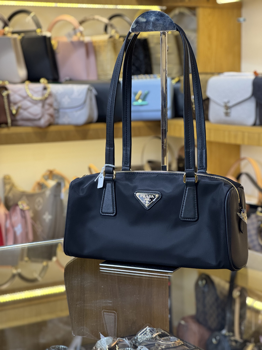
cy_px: 175
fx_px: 777
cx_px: 131
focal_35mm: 77
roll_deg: -0.1
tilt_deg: -5.2
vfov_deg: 25.3
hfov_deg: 19.1
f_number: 2.8
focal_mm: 9
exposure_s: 1/50
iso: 160
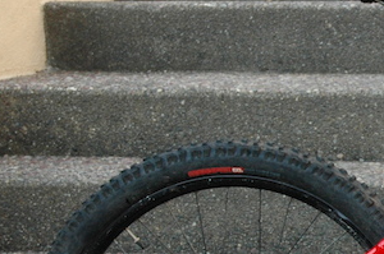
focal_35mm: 149
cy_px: 207
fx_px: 1584
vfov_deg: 9.2
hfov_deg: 13.1
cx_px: 580
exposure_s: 1/160
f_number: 6.3
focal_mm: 29
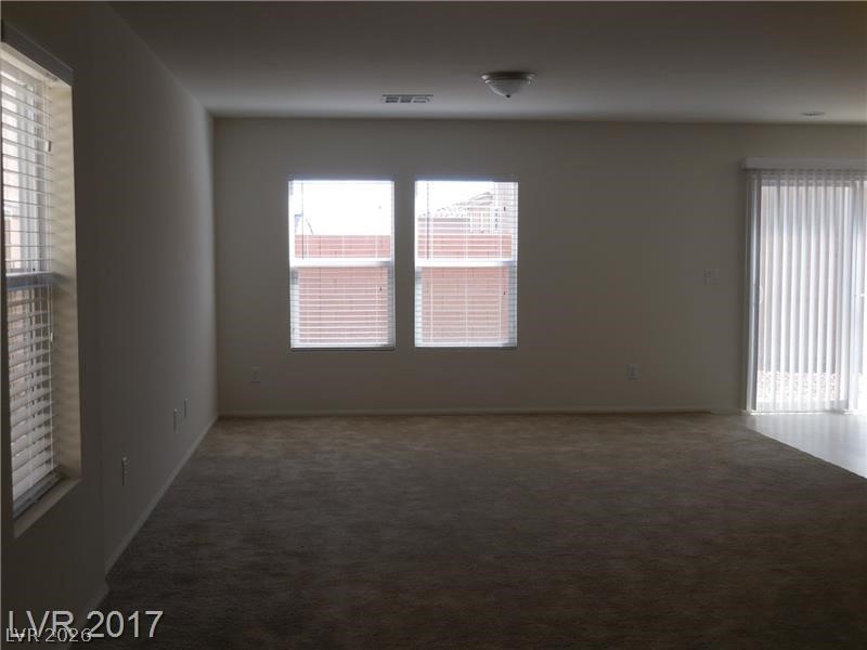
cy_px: 325
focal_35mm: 45
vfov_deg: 32.2
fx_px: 1127
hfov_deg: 42.1
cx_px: 434
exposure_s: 1/80
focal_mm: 8.1
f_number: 4.2
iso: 125
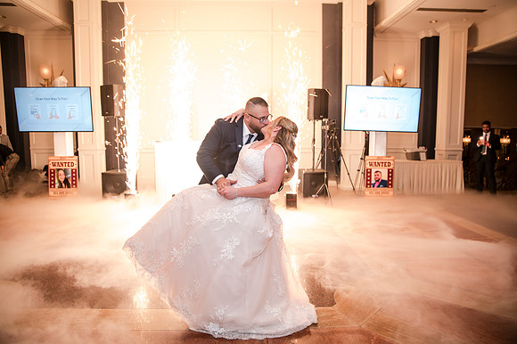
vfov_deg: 53.0
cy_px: 172
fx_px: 345
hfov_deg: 73.7
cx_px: 258
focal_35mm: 24
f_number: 2.8
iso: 800
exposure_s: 1/60
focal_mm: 24
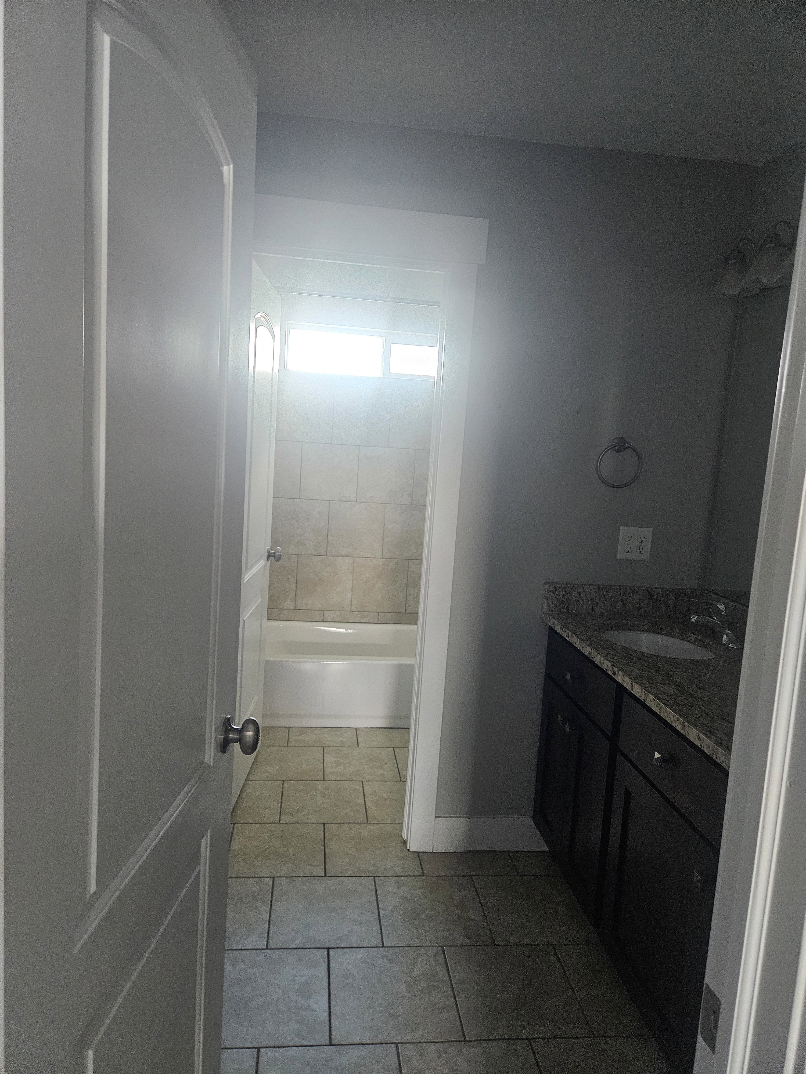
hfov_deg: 58.9
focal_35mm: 23
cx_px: 403
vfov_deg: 73.9
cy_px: 537
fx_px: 714
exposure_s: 1/120
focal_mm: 5.4
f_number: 1.8
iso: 800
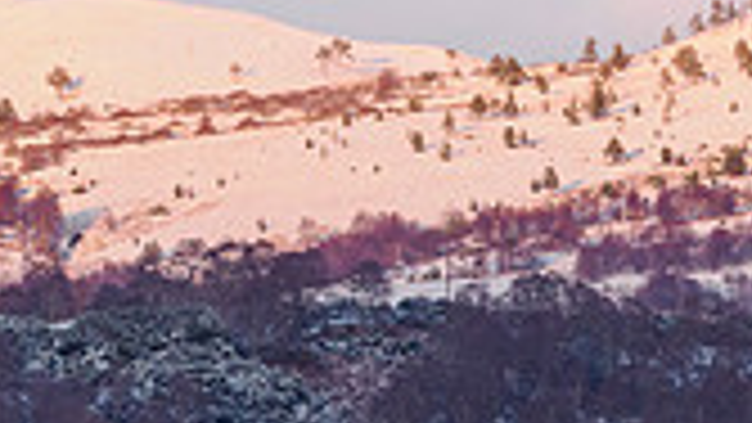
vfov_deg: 1.1
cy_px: -92
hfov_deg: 1.9
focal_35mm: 1136
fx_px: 22656
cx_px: -266
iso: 200
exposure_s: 1/100
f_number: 5.6
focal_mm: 150
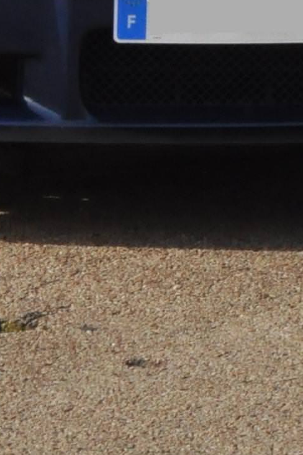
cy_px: -630
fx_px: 5540
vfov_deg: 4.6
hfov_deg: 3.1
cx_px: 180
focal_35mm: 438
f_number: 16
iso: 800
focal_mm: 50
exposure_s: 1/500
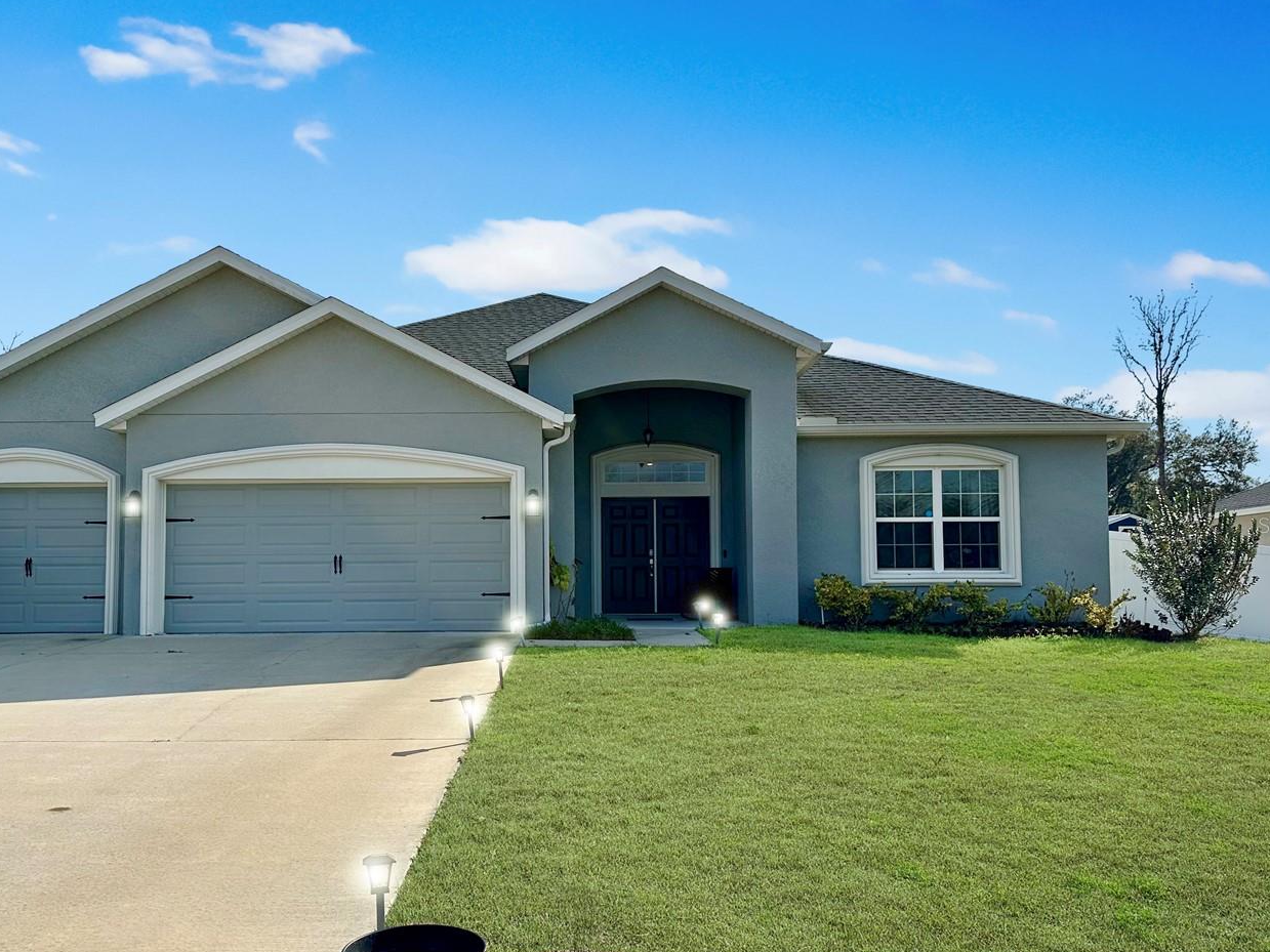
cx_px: 535
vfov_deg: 45.4
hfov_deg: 58.1
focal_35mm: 31
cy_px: 525
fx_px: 1137
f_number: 1.78
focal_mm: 6.86
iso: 80
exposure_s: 1/7576
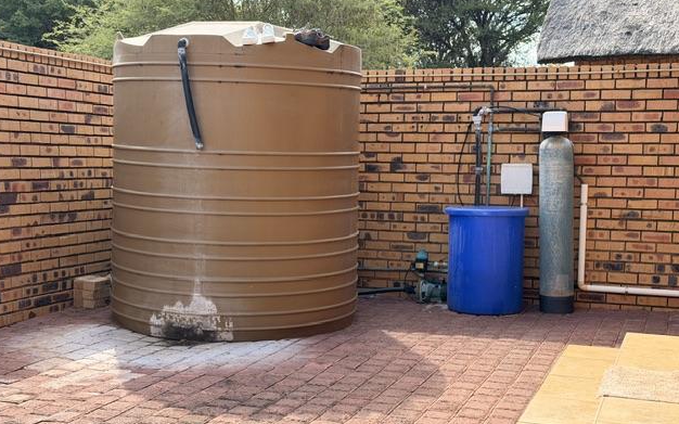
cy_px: 235
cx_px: 334
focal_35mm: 52
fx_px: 962
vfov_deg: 24.8
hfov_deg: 38.9
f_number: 1.78
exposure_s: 1/951
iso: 100
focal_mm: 6.76
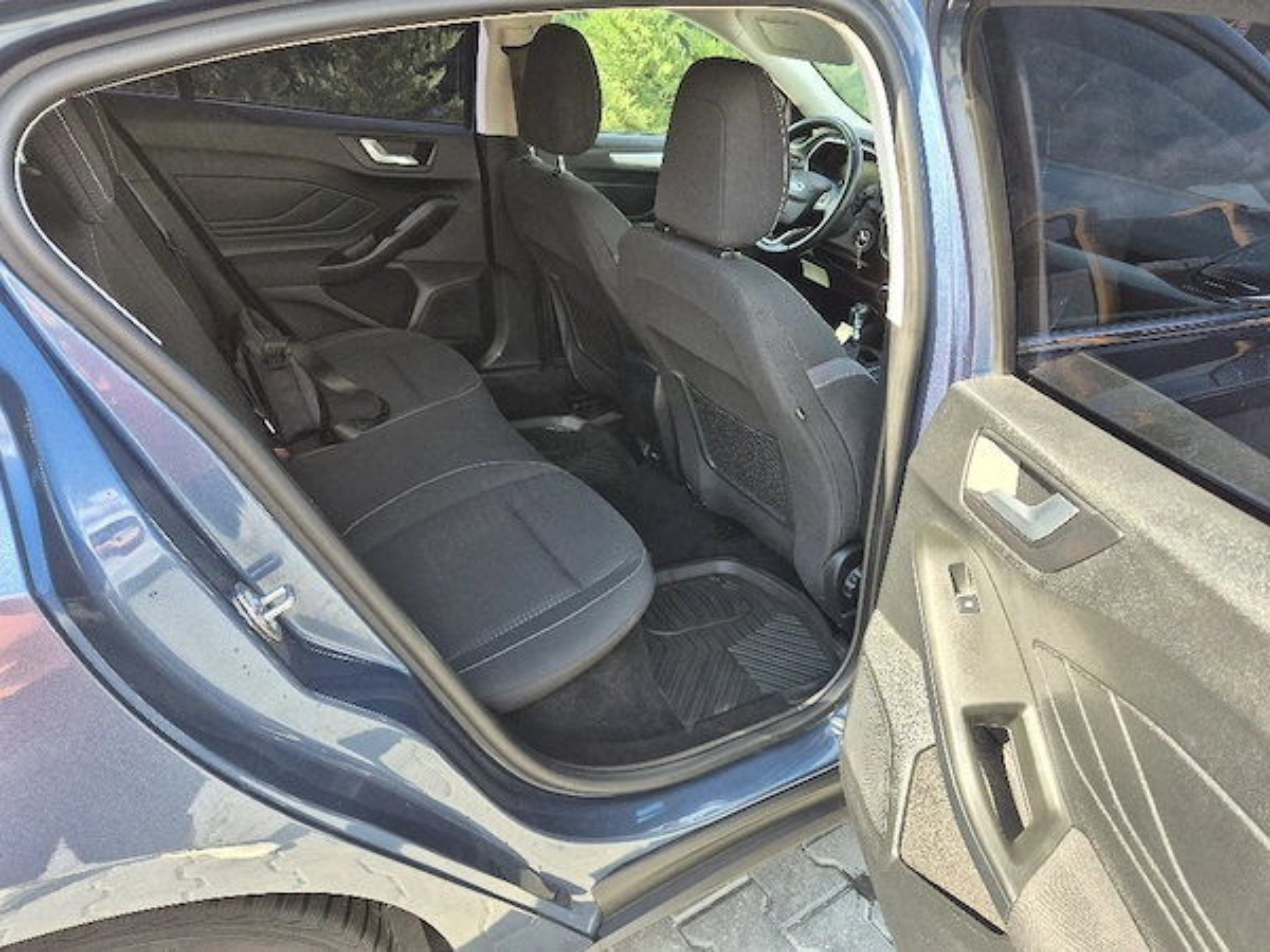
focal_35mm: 23
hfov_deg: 73.9
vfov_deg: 58.9
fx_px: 844
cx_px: 635
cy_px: 476
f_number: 1.8
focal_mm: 5.4
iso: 50
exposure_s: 1/182
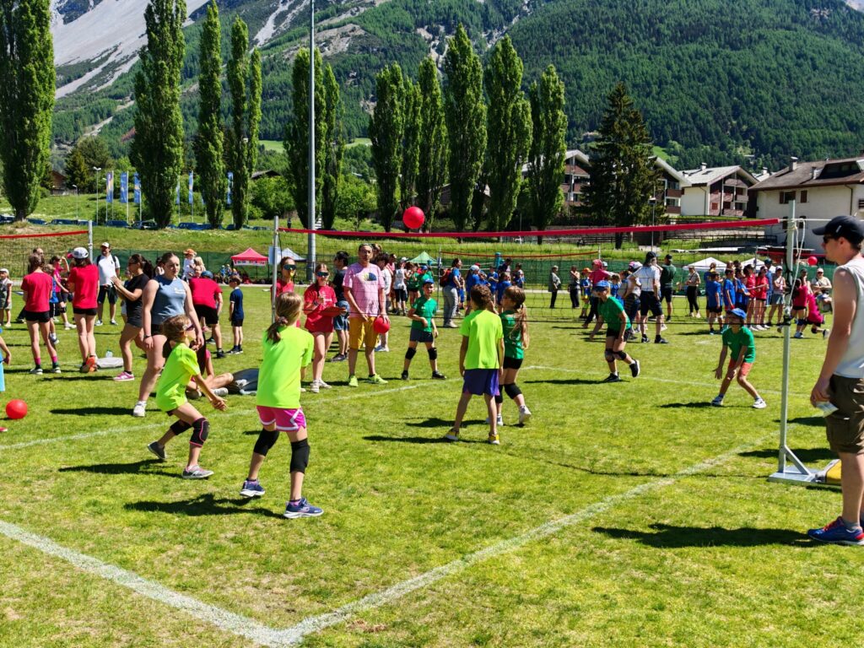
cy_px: 324
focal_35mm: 34
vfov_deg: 41.8
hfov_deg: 54.0
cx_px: 432
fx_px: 849
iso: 100
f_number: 2
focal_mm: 6.83
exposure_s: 1/4600
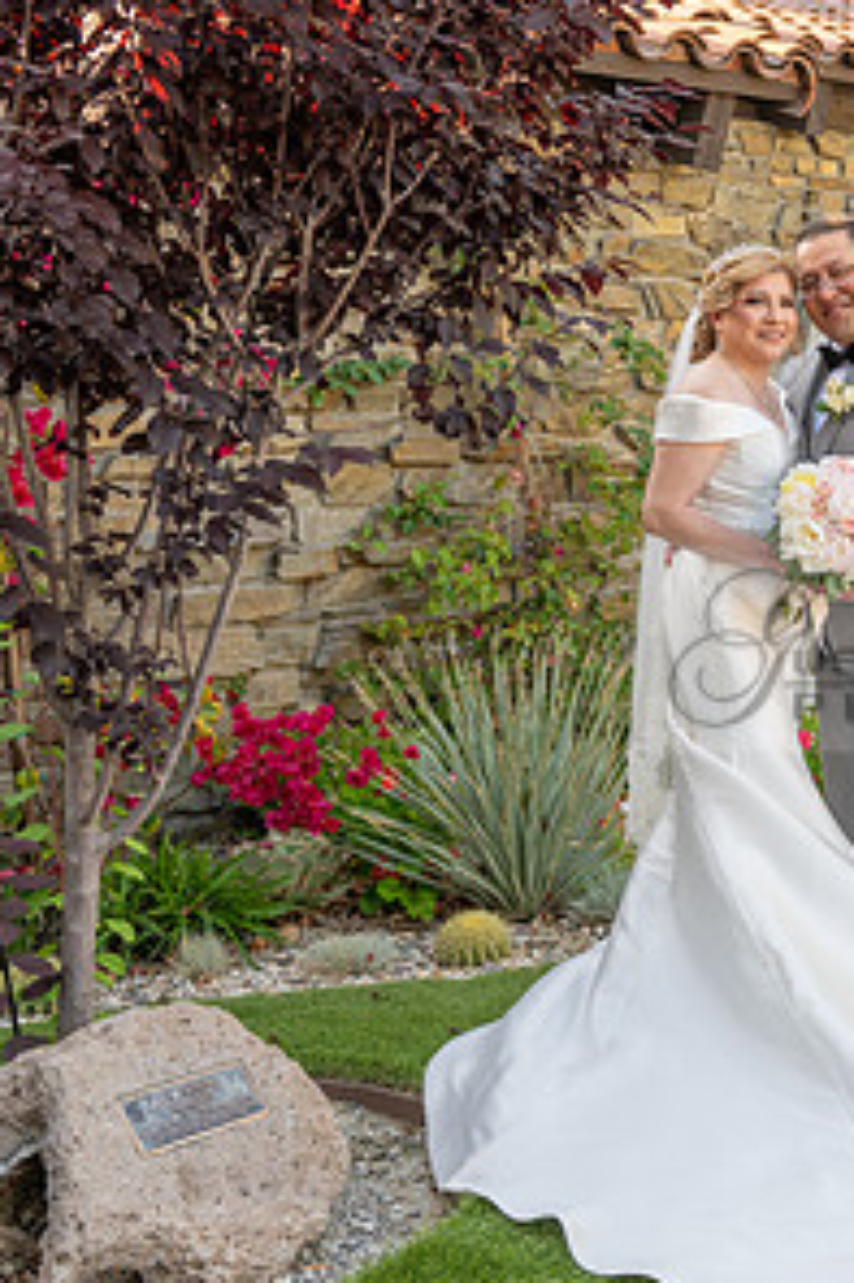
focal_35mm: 53
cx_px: 1010
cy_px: 648
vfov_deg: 37.5
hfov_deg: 23.4
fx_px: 1888
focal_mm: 27
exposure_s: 1/250
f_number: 4
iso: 200
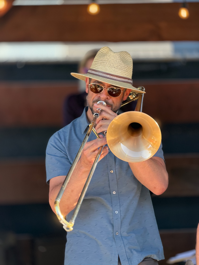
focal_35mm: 100
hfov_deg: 14.8
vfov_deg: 19.6
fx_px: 767
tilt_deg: -4.7
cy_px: 132
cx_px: 100
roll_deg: +2.2
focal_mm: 16.89
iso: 100
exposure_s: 1/120
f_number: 2.8
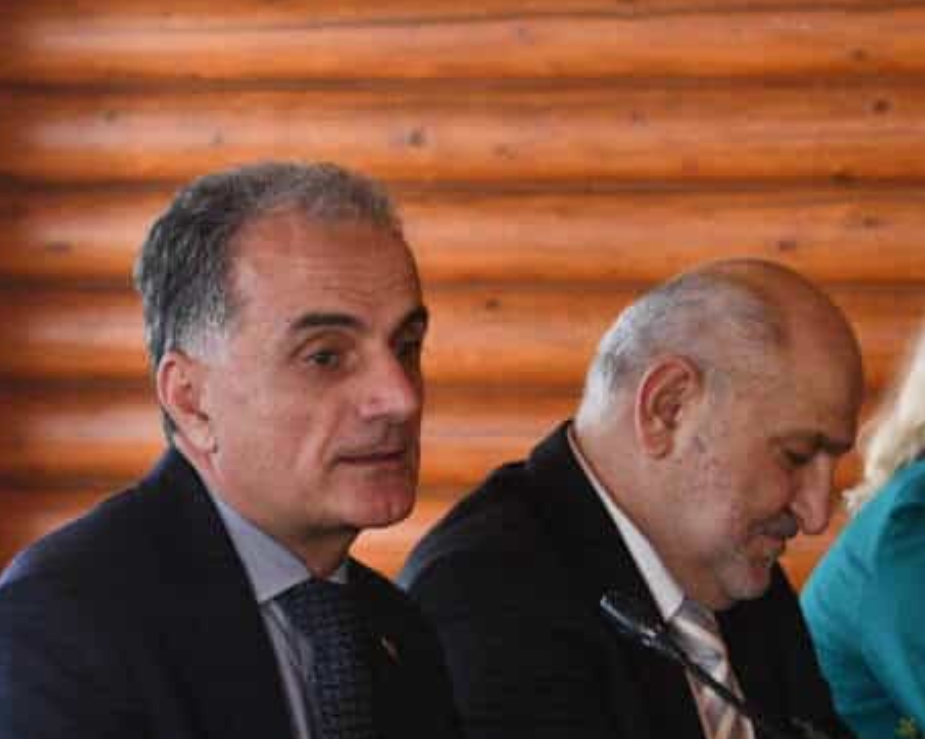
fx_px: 7142
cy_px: 579
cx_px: 241
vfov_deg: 5.9
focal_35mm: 261
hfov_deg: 7.4
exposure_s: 1/320
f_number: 5.6
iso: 3200
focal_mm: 82
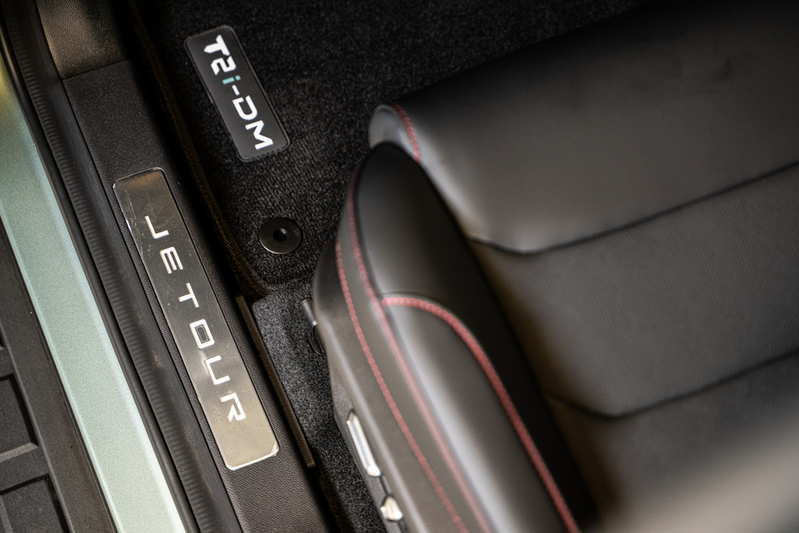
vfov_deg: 19.5
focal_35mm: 70
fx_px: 1553
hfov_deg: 28.8
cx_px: 400
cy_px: 266
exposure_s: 1/125
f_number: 2.8
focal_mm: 70
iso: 1600
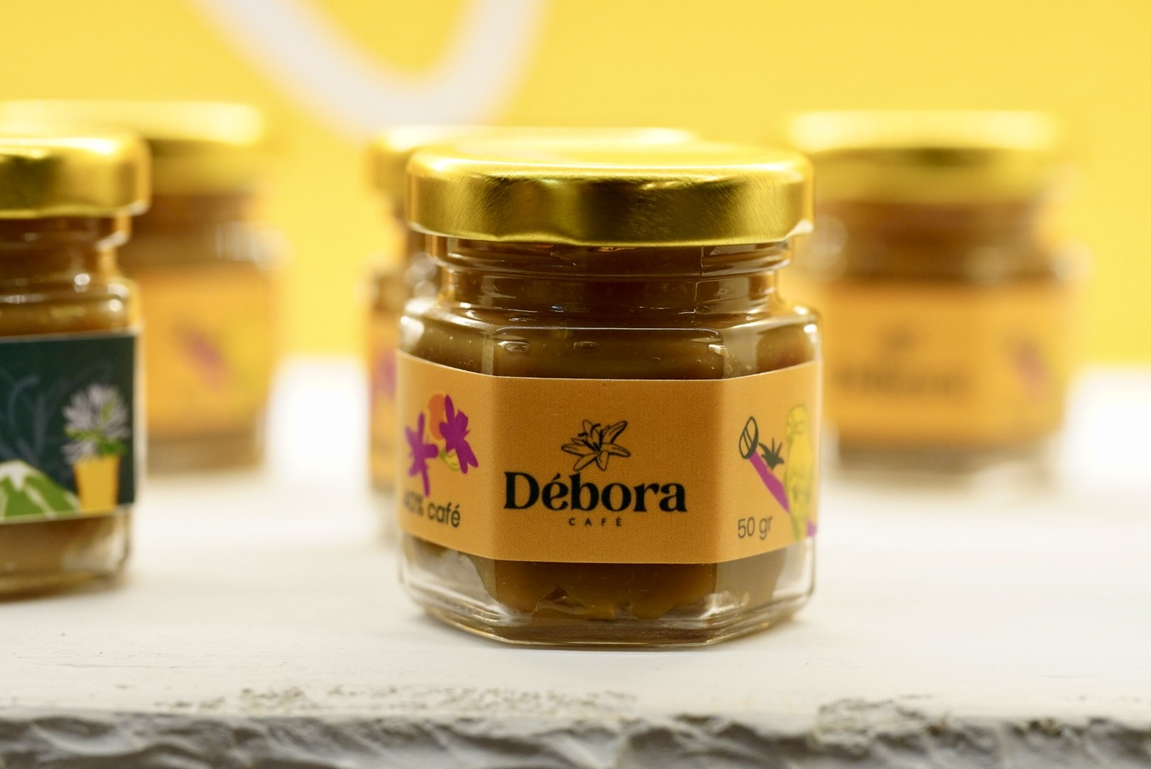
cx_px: 576
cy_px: 384
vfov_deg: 13.1
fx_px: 3359
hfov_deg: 19.4
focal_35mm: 105
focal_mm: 70
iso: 1250
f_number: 4
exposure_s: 1/160
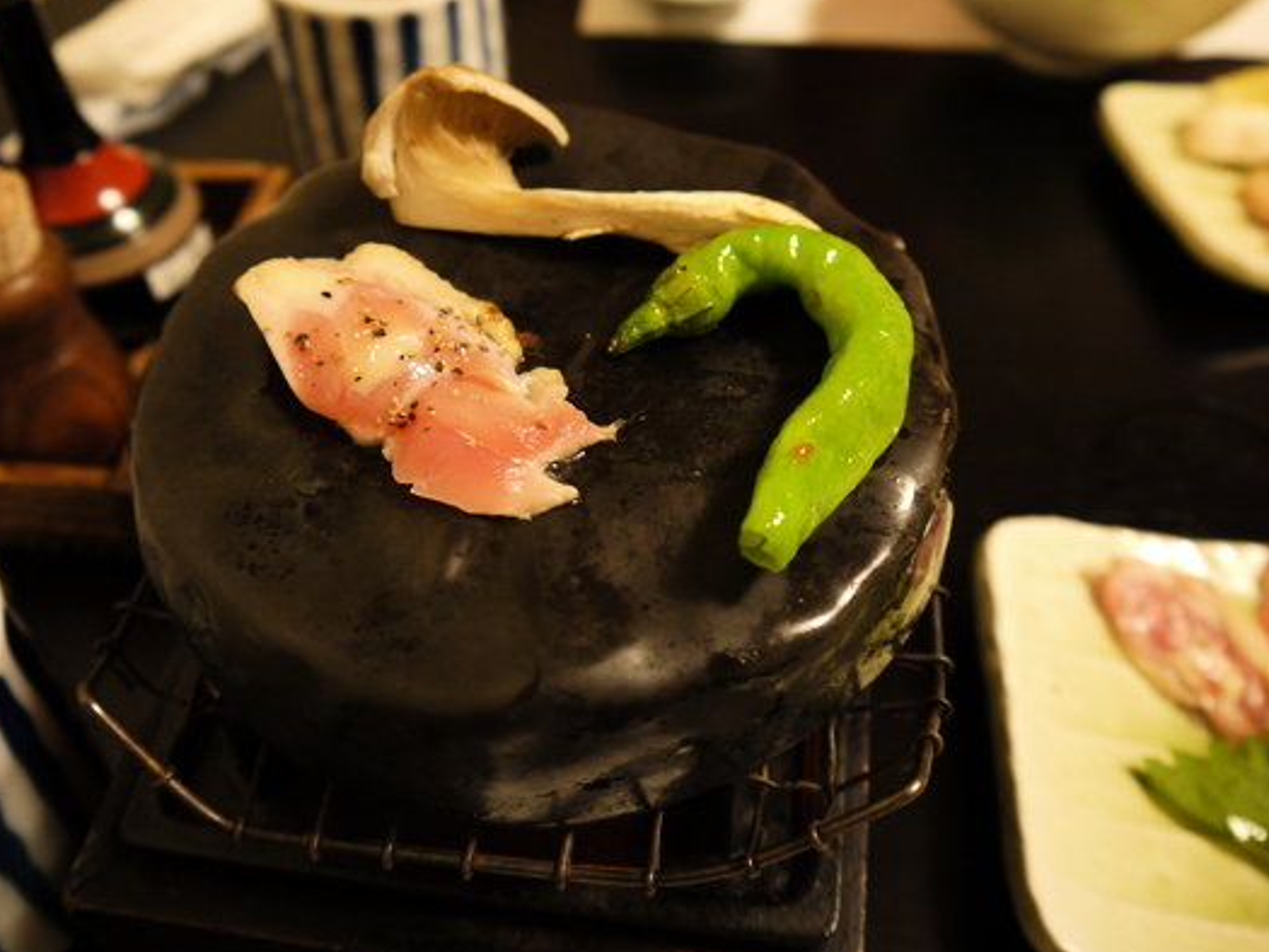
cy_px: 411
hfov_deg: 56.8
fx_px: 1173
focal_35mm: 32
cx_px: 657
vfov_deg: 44.1
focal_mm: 14
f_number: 3.5
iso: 400
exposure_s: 1/20
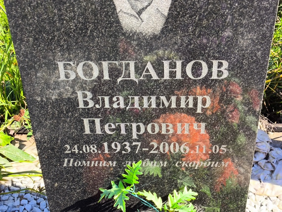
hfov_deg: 38.2
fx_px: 408
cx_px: 141
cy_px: 106
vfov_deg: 29.1
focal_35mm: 50
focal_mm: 4.71
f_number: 1.7
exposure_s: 1/541
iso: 50
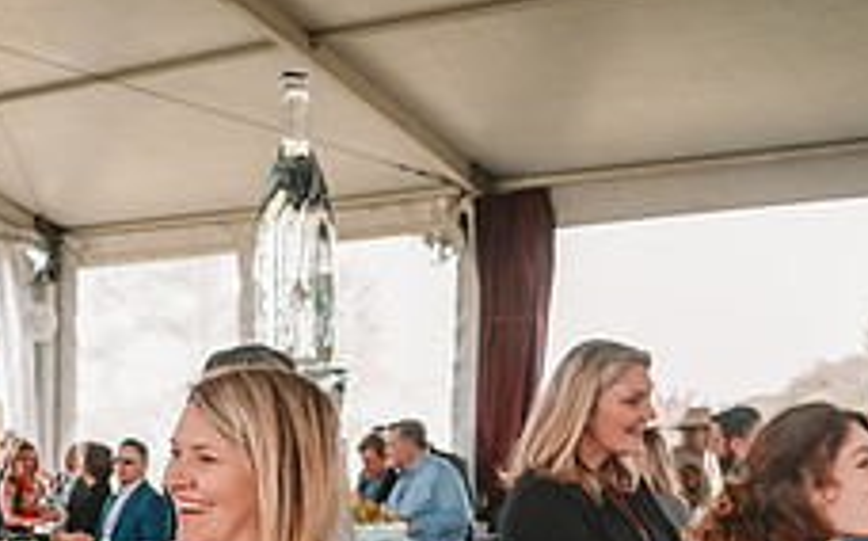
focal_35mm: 83
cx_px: -80
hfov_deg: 23.5
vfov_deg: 15.1
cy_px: 655
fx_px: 1961
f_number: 3.5
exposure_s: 1/200
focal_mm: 32
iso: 400
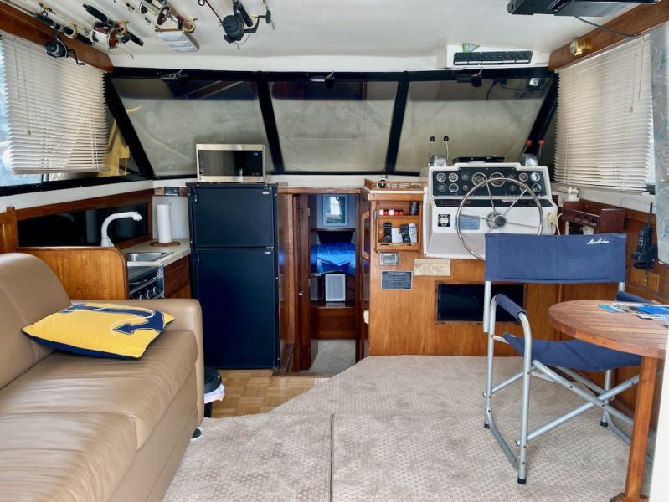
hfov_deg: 67.3
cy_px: 251
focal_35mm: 26
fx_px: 503
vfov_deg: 53.1
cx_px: 334
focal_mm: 4.25
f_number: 1.8
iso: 125
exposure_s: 1/121
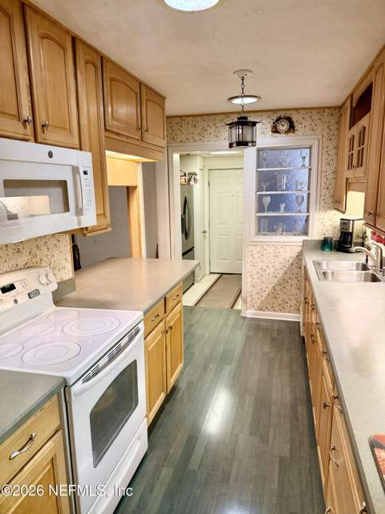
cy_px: 257
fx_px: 356
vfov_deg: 71.6
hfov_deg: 56.8
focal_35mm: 24
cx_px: 192
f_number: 1.78
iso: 200
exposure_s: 1/60
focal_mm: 6.76
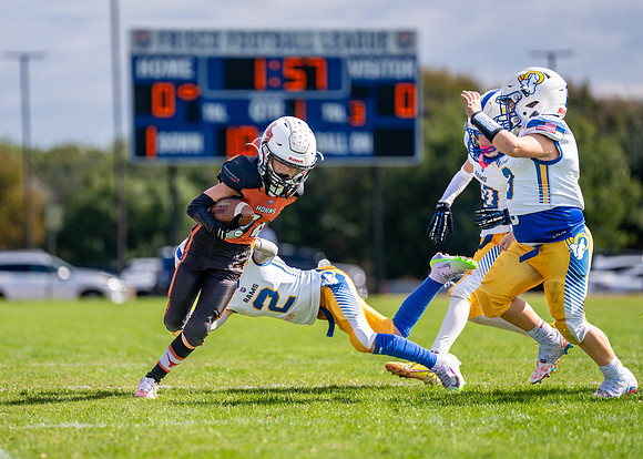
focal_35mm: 244
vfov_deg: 5.9
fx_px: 4453
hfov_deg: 8.3
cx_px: 254
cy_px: 209
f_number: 2.8
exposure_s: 1/2500
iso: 160
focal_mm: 200
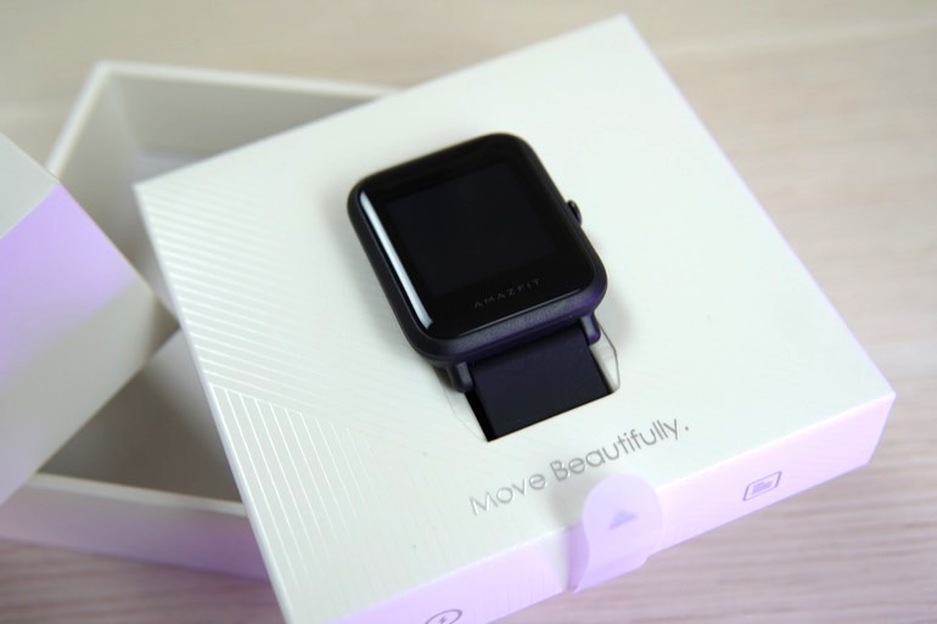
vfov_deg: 29.9
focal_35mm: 45
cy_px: 312
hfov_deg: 43.6
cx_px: 468
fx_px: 1171
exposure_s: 1/60
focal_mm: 30
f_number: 4
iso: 200
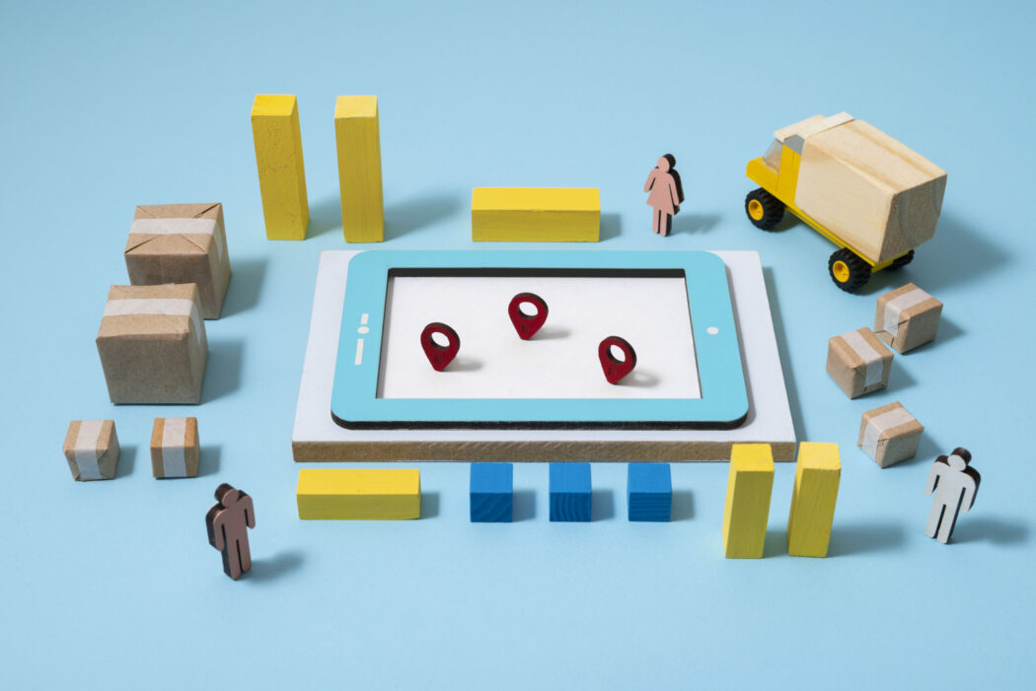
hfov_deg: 39.6
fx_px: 1439
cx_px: 518
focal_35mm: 50
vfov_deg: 27.0
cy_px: 346
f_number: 10
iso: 200
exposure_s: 1/125
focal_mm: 50
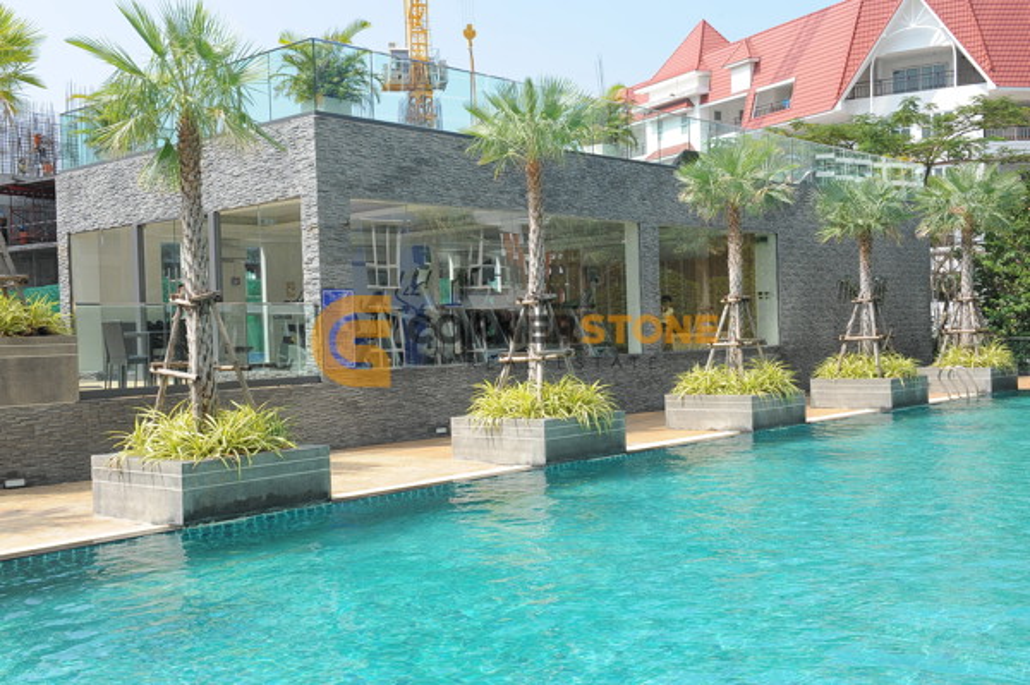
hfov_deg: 48.5
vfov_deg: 33.3
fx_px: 1143
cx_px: 515
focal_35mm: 40
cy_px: 342
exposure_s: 1/500
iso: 640
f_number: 11
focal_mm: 40
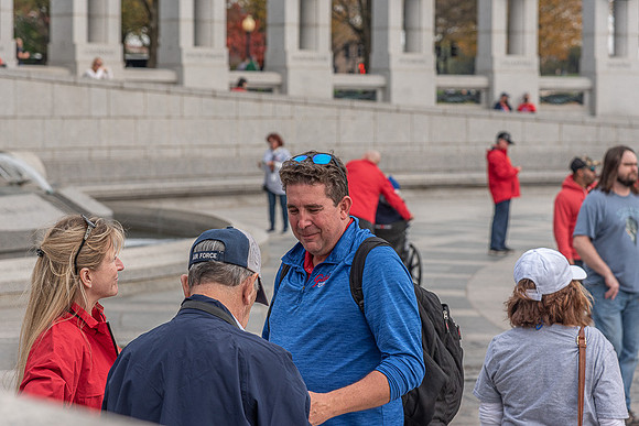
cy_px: 213
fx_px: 1864
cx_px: 320
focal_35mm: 105
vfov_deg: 13.0
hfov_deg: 19.5
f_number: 6.3
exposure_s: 1/640
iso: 500
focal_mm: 105
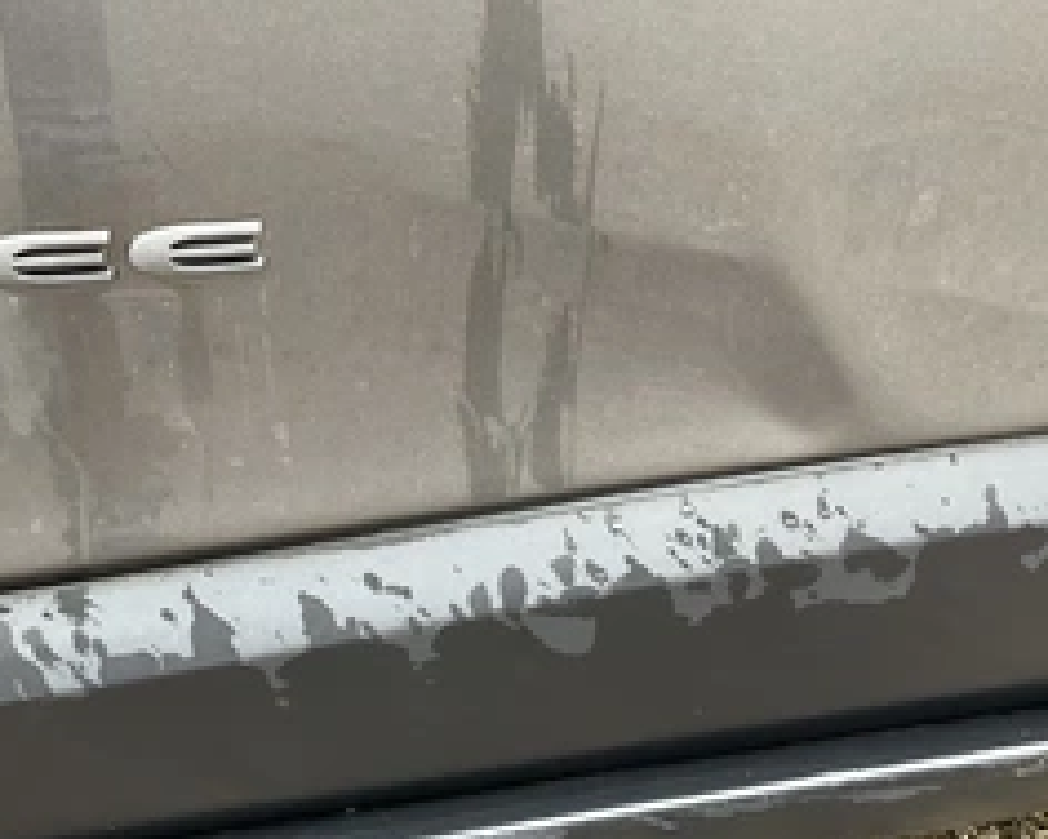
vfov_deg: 31.4
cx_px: 551
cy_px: 342
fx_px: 1489
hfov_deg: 38.8
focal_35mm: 48
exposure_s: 1/60
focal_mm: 3
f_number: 1.8
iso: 80
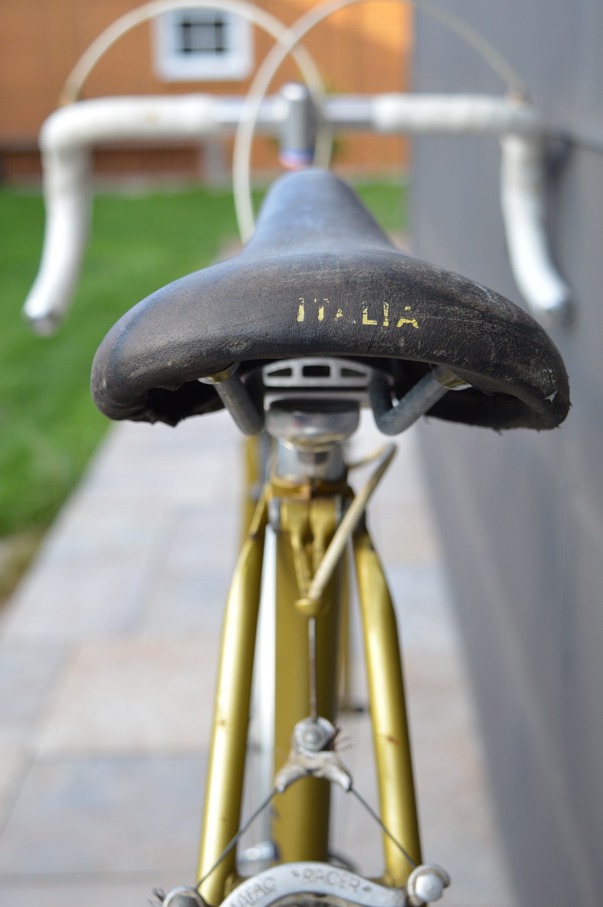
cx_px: 302
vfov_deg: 35.1
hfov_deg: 23.7
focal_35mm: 57
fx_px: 1434
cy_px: 454
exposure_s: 1/125
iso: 200
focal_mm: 38
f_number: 5.6
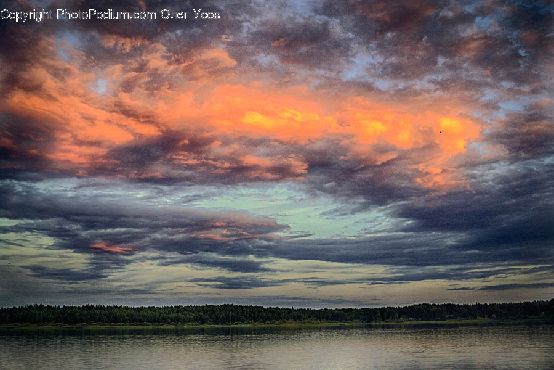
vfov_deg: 40.0
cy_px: 185
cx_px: 277
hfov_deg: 57.2
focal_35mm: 33
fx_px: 508
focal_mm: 22
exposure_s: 1/60
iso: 100
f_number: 4
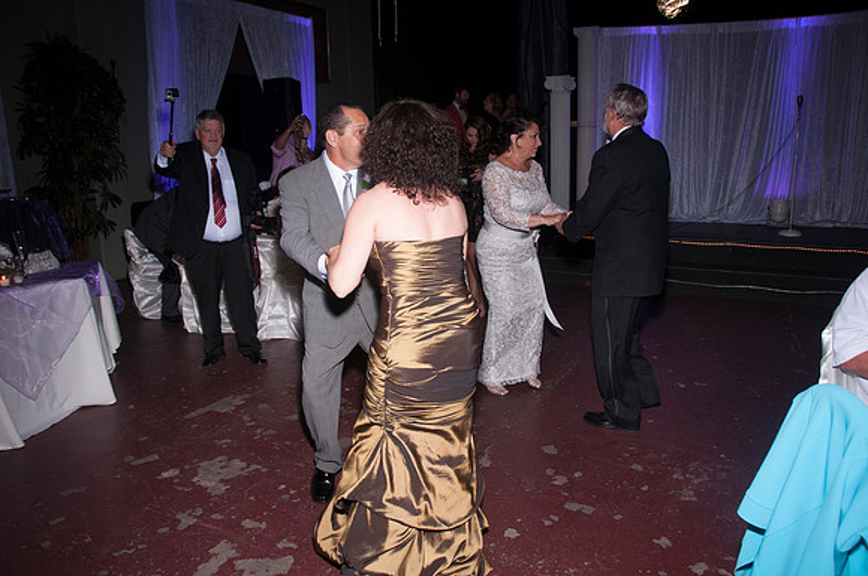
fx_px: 650
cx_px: 434
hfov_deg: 67.5
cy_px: 288
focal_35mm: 27
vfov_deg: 47.8
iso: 400
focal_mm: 18
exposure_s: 1/60
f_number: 5.6
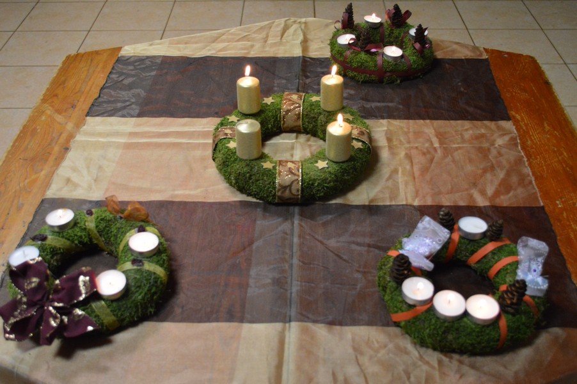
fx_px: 673
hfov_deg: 46.4
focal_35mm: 42
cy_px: 192
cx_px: 288
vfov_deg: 31.8
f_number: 4.5
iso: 3200
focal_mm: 28
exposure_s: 1/125
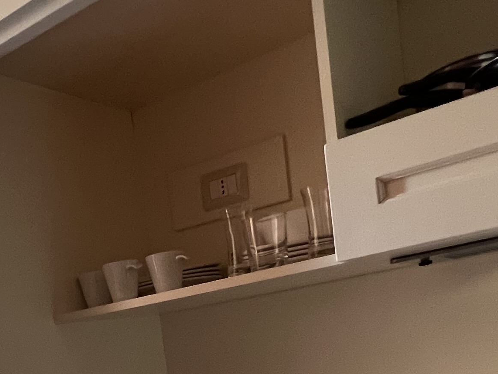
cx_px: 96
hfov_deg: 40.3
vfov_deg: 27.9
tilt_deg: -7.7
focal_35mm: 45
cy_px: 455
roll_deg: +9.2
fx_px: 647
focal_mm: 1.57
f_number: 1.8
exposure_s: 1/50
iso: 320
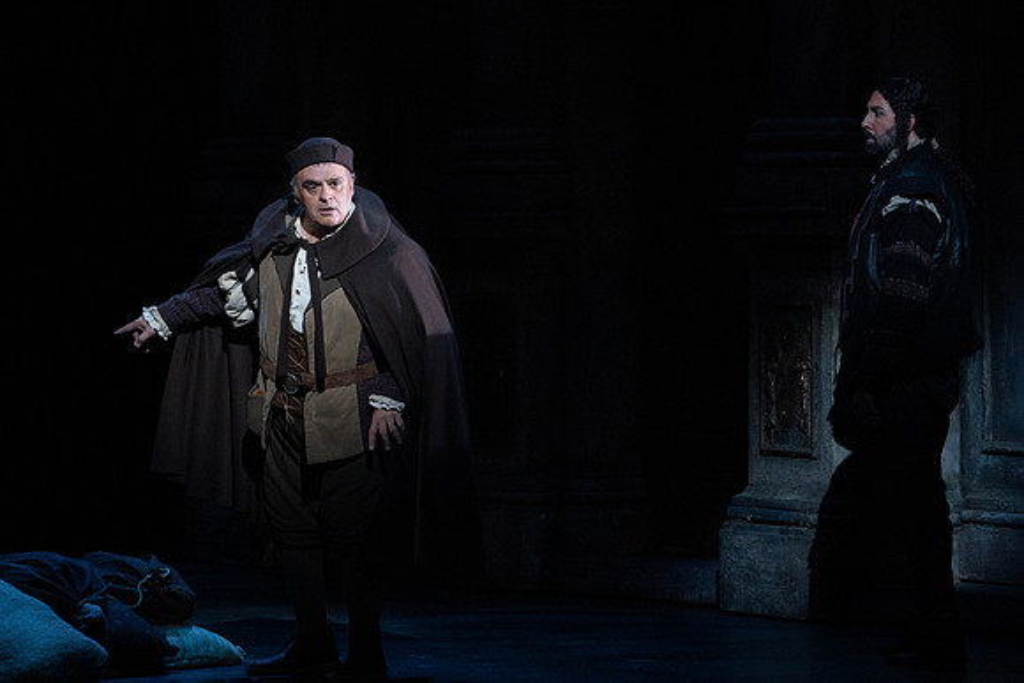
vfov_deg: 5.9
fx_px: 6575
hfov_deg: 8.9
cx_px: 496
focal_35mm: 231
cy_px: 304
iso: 6400
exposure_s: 1/200
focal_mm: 182
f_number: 6.3
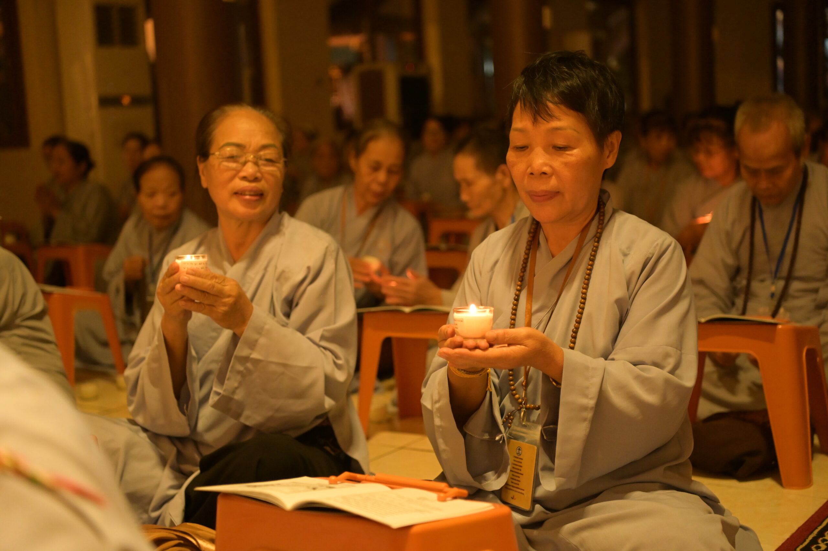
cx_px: 414
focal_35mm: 52
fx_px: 1195
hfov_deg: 38.2
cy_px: 276
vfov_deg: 26.0
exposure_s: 1/80
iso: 5000
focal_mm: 52
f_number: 2.8
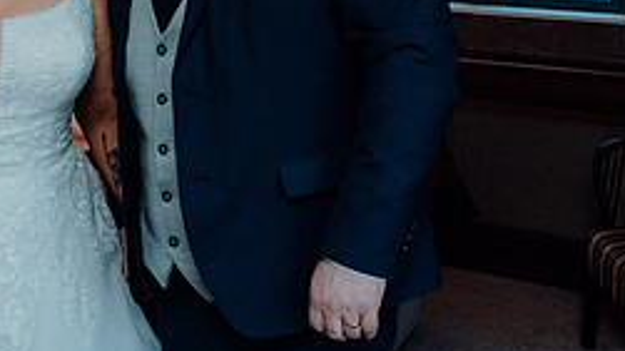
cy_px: 31
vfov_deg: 20.3
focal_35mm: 58
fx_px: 961
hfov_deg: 35.5
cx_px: 179
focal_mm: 24
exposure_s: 1/160
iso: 2500
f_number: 5
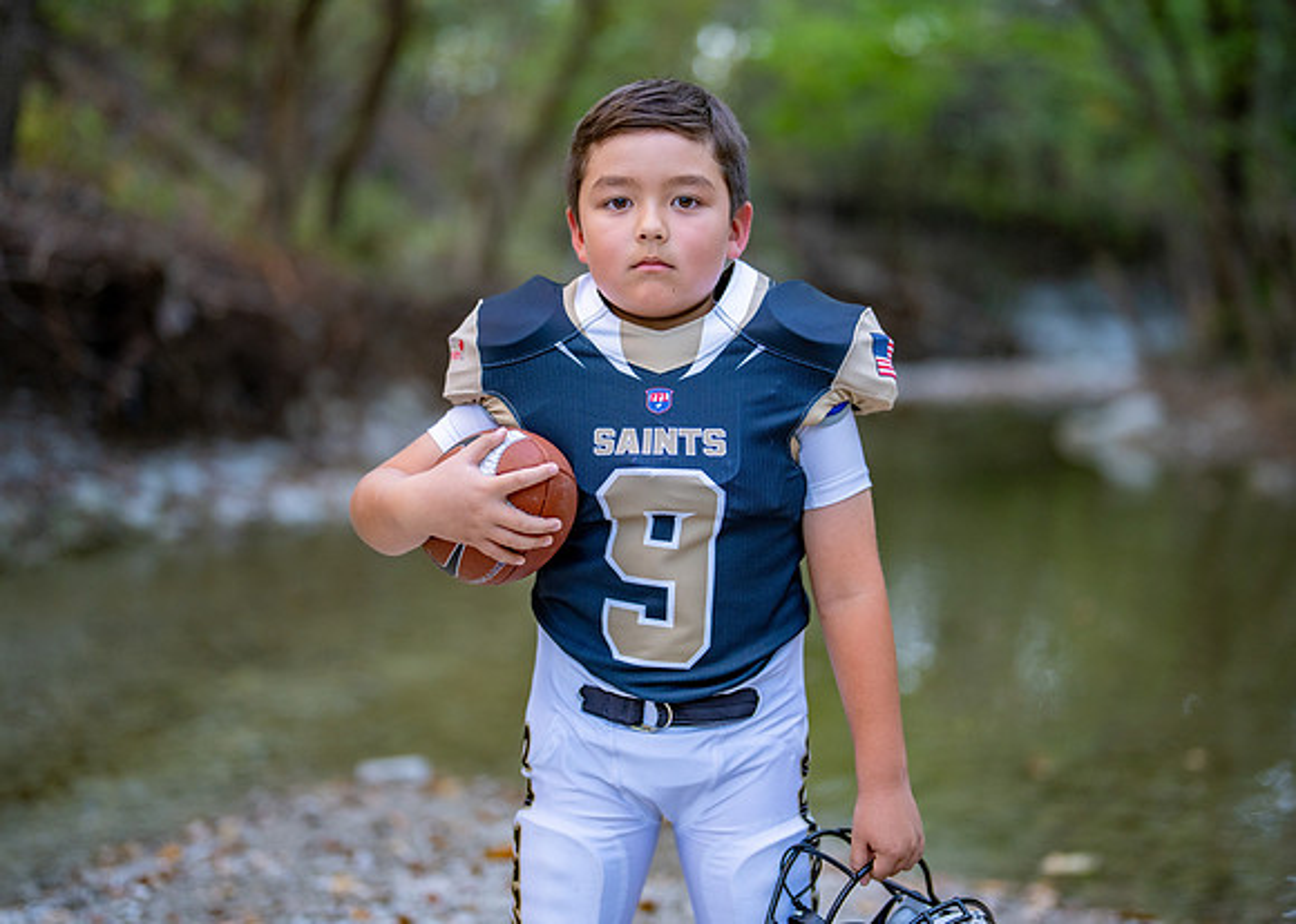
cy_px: 441
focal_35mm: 57
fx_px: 2084
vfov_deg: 25.0
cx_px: 683
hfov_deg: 34.5
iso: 500
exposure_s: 1/500
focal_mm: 50
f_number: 1.2
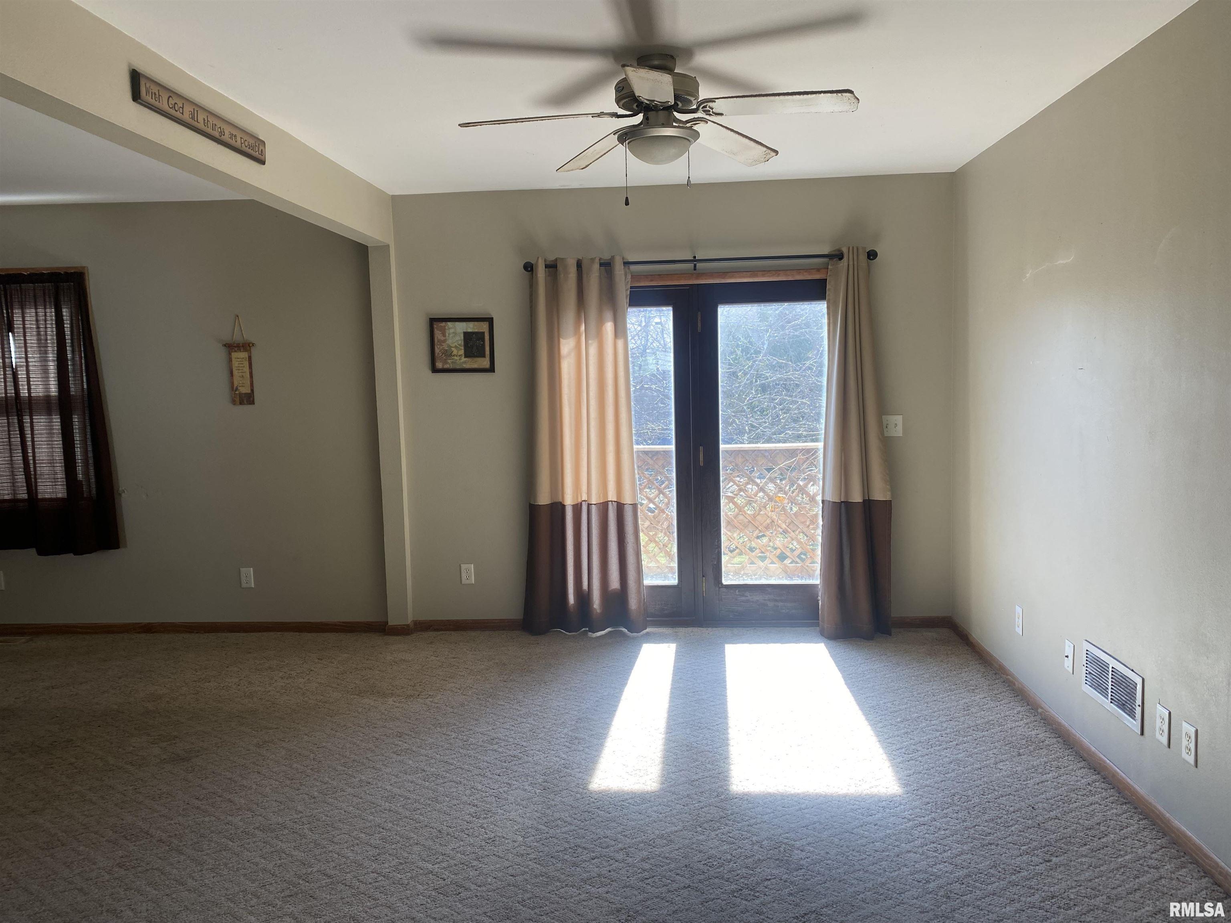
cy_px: 462
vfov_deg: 53.1
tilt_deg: -5.3
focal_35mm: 26
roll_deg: +0.9
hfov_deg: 67.3
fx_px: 925
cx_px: 616
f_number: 1.8
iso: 32
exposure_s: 1/122
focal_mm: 4.25
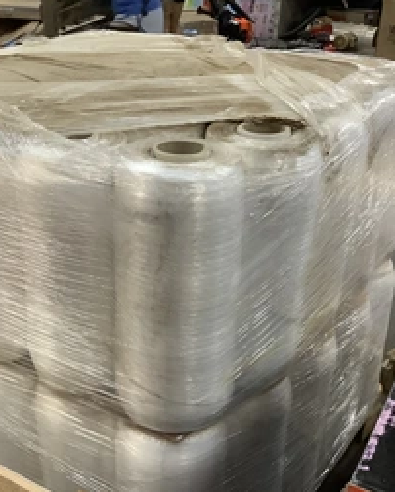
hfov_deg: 31.1
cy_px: 252
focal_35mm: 48
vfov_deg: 38.8
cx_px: 113
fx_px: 701
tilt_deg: -24.1
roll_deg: -0.9
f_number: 2.4
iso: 320
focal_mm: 3.3
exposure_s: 1/60
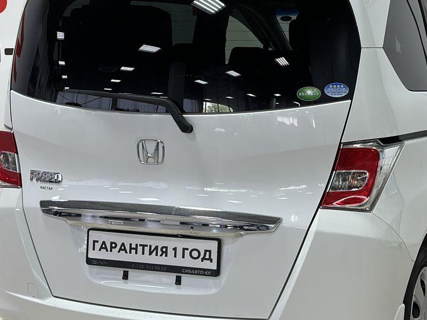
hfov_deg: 22.0
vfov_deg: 16.6
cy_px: 200
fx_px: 1097
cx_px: 256
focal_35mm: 89
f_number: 1.78
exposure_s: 1/100
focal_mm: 6.86
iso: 80
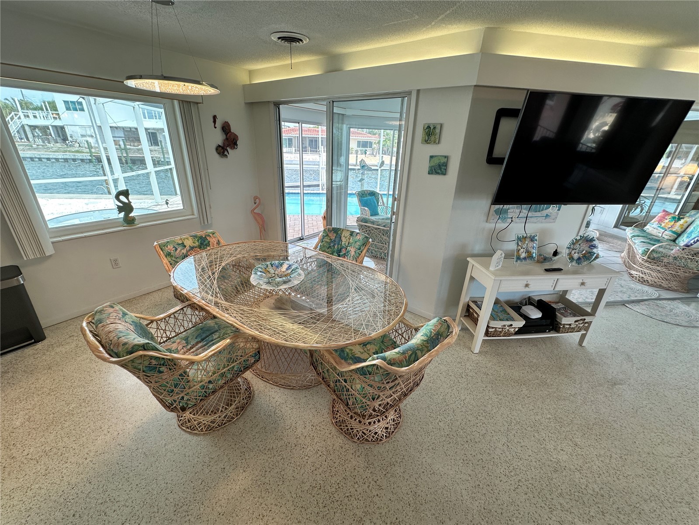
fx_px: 283
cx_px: 350
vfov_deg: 85.7
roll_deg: -2.6
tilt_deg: -22.5
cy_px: 262
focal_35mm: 14
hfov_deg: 102.1
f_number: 2.2
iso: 64
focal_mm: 2.22
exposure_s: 1/120
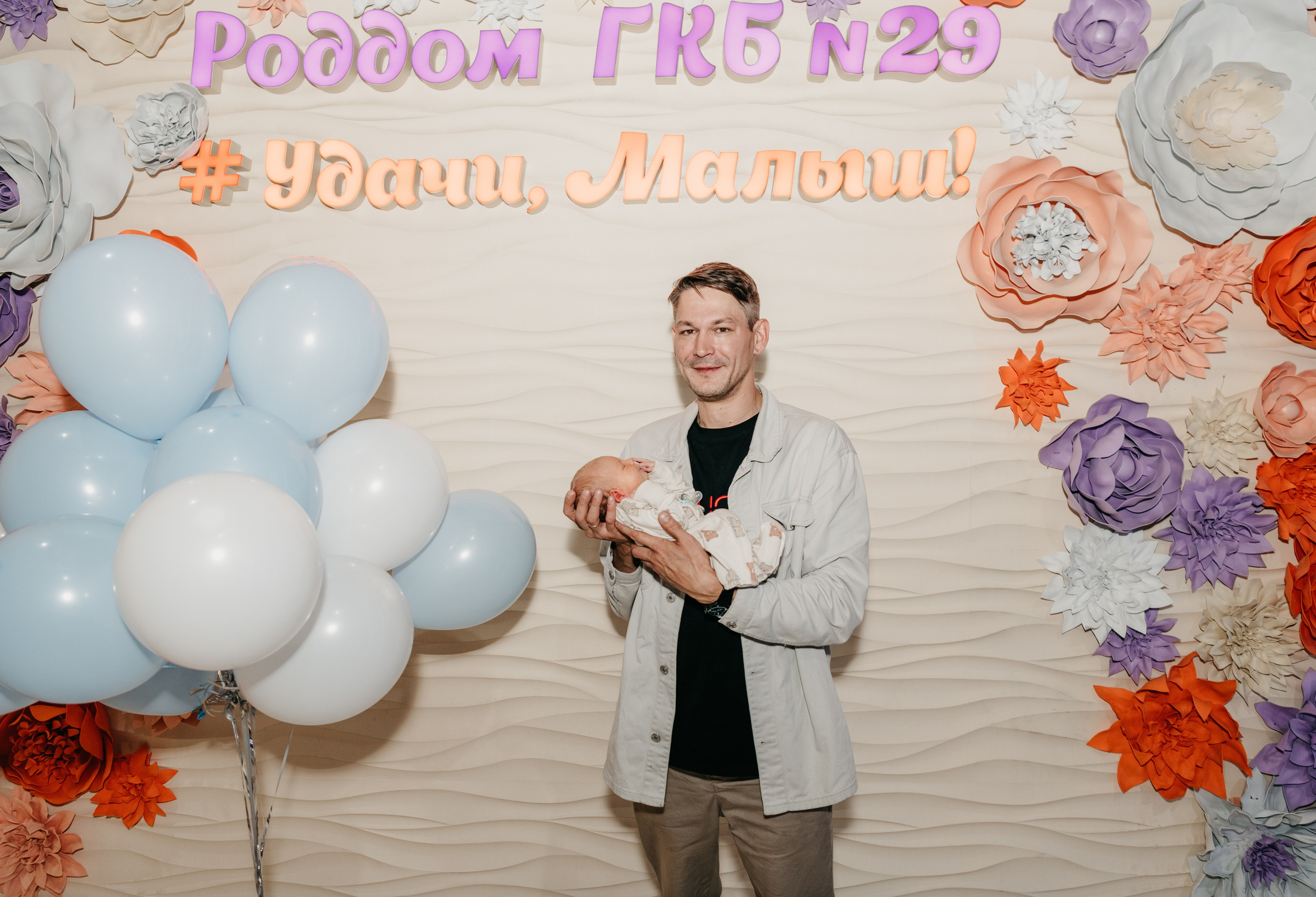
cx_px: 660
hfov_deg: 67.1
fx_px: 992
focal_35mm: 27
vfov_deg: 48.6
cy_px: 439
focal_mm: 26
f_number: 4
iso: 320
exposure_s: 1/160
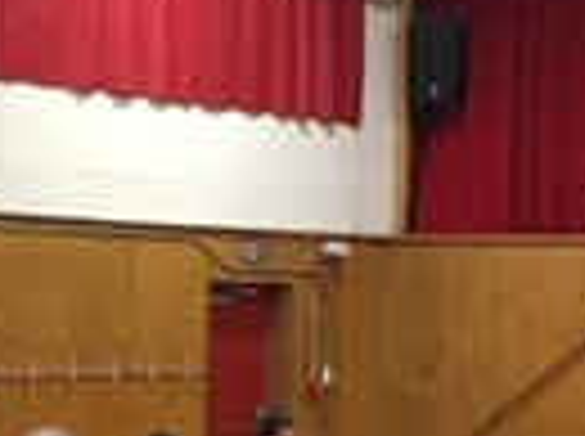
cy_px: 544
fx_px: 2412
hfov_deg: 13.8
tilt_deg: -3.0
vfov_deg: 10.2
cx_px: 400
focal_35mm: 143
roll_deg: -1.1
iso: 160
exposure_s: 1/30
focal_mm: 4.15
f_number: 2.2
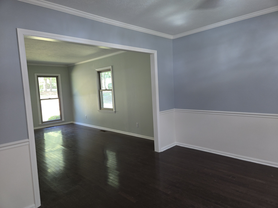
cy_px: 104
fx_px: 185
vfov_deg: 58.9
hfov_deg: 73.9
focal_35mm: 23
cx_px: 139
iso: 100
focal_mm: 5.4
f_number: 1.8
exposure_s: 1/30
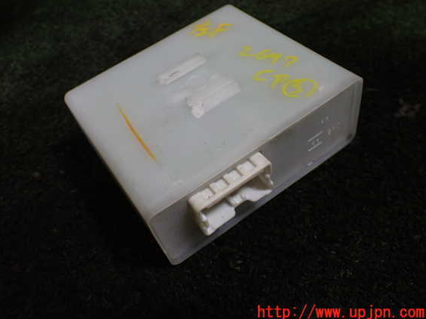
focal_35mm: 32
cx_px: 201
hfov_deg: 56.8
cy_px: 152
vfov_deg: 44.1
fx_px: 394
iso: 250
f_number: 2.3
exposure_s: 1/125
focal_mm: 5.4
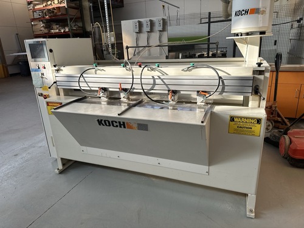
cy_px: 114
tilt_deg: -18.5
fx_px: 211
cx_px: 152
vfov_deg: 56.8
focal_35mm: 24
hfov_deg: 71.6
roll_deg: +2.7
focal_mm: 6.86
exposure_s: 1/366
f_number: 1.78
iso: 80
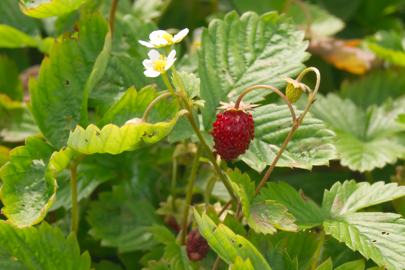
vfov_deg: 16.6
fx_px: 928
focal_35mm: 82
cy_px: 135
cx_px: 202
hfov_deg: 24.6
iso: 1000
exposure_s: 1/500
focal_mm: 55
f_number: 11
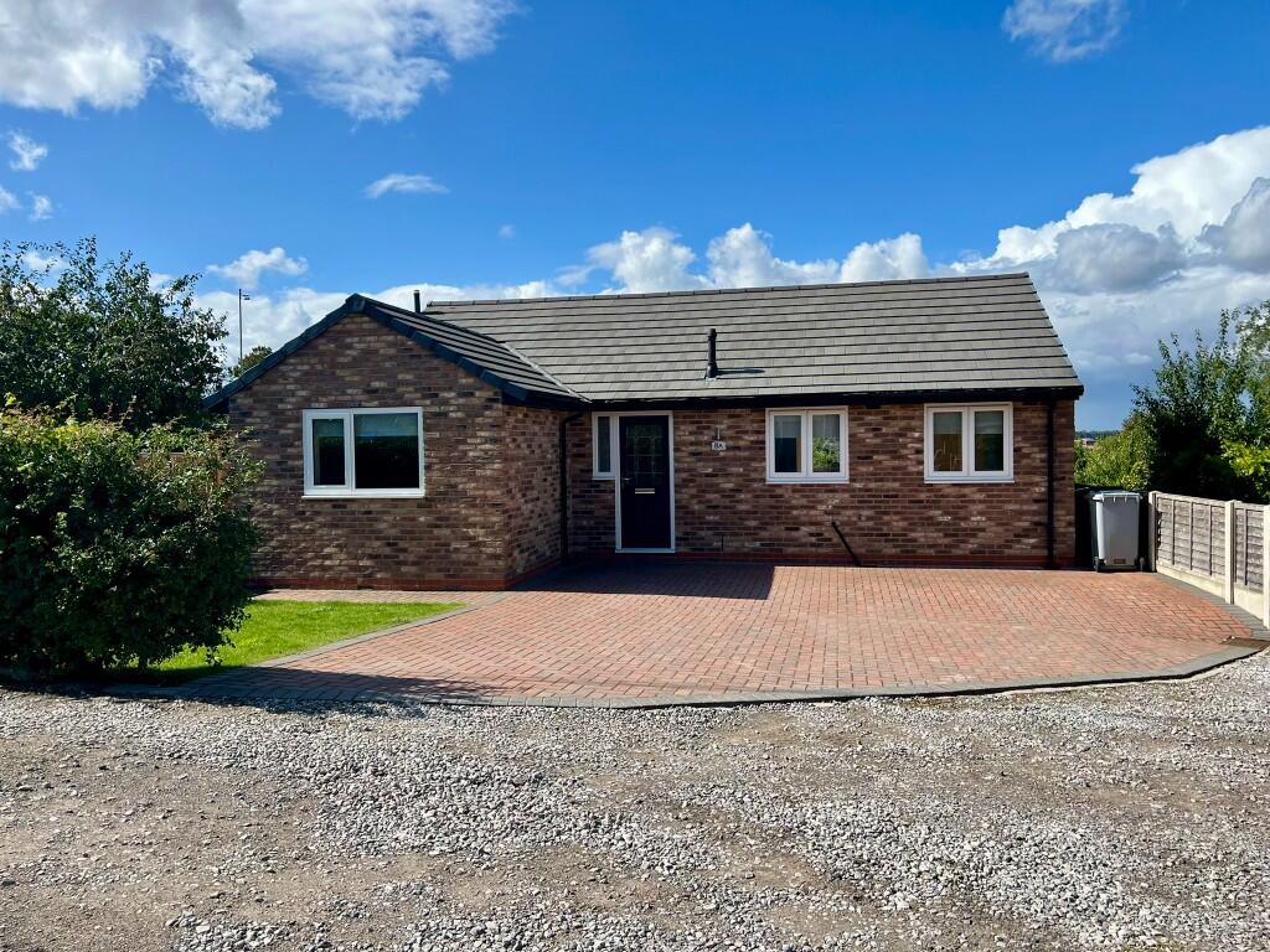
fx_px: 954
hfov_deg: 67.3
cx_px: 635
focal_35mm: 26
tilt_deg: -1.8
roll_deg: +0.6
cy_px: 476
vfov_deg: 53.1
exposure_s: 1/4630
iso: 50
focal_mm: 5.7
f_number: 1.5
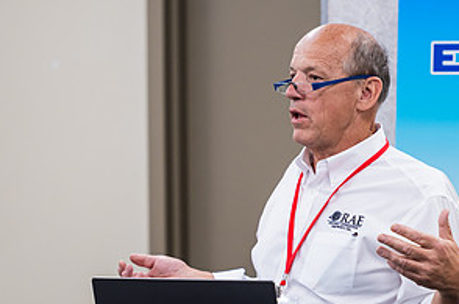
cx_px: 304
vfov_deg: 3.5
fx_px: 4939
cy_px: 174
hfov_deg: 5.3
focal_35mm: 388
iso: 800
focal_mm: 180
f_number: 3.2
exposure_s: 1/200
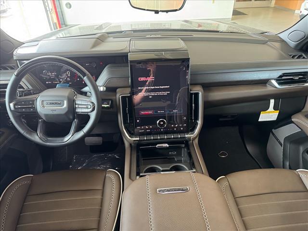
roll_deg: +0.9
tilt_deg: -34.6
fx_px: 214
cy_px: 116
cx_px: 154
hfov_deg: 71.6
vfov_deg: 56.8
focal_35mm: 24
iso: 400
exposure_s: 1/49
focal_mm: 6.76
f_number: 1.78
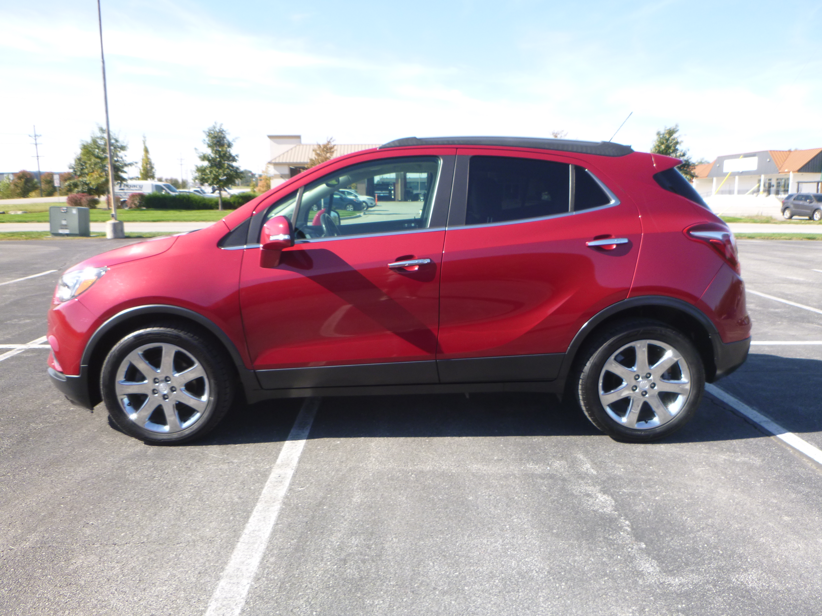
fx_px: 594
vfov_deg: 54.9
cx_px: 411
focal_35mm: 25
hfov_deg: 69.4
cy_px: 308
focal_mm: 4.5
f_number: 3.9
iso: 100
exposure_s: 1/200
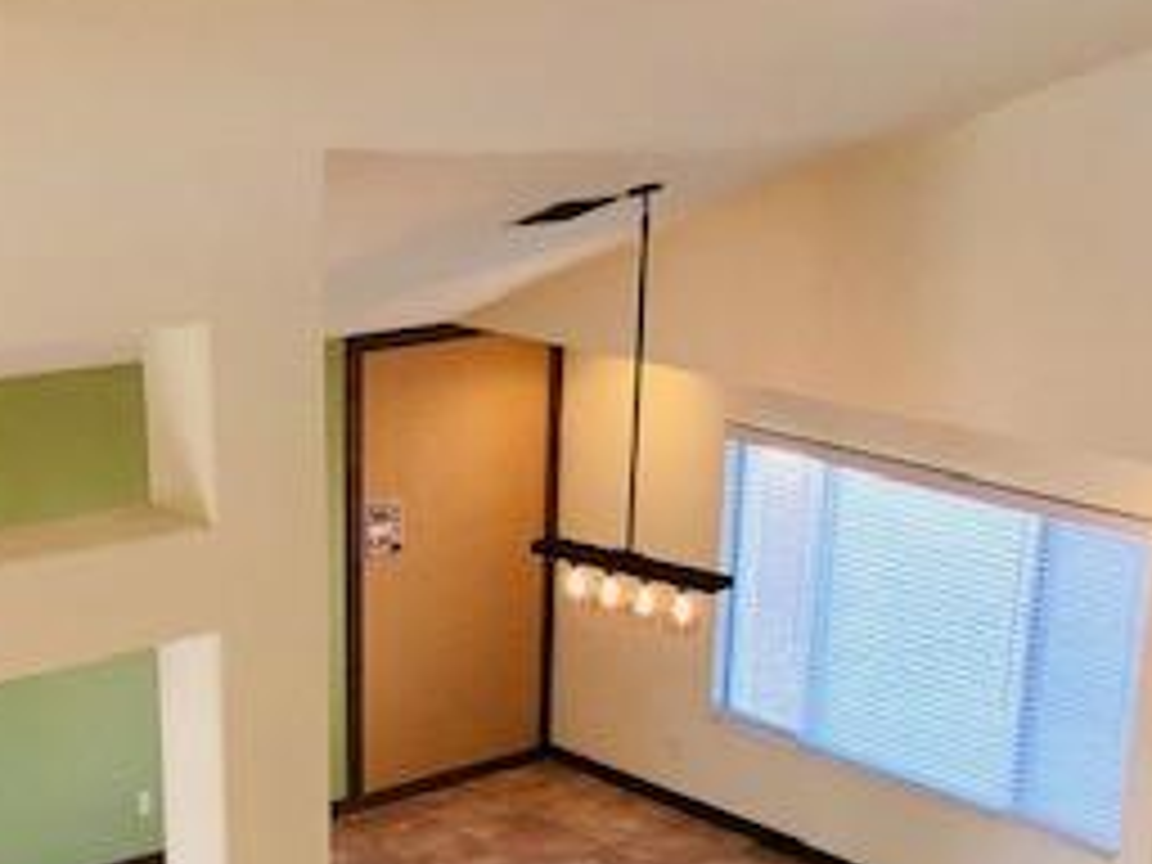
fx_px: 2330
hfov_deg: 27.6
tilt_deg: -22.0
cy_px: 832
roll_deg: -0.5
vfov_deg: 20.4
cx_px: 400
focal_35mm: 70
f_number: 1.8
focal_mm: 4
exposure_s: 1/120
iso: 25
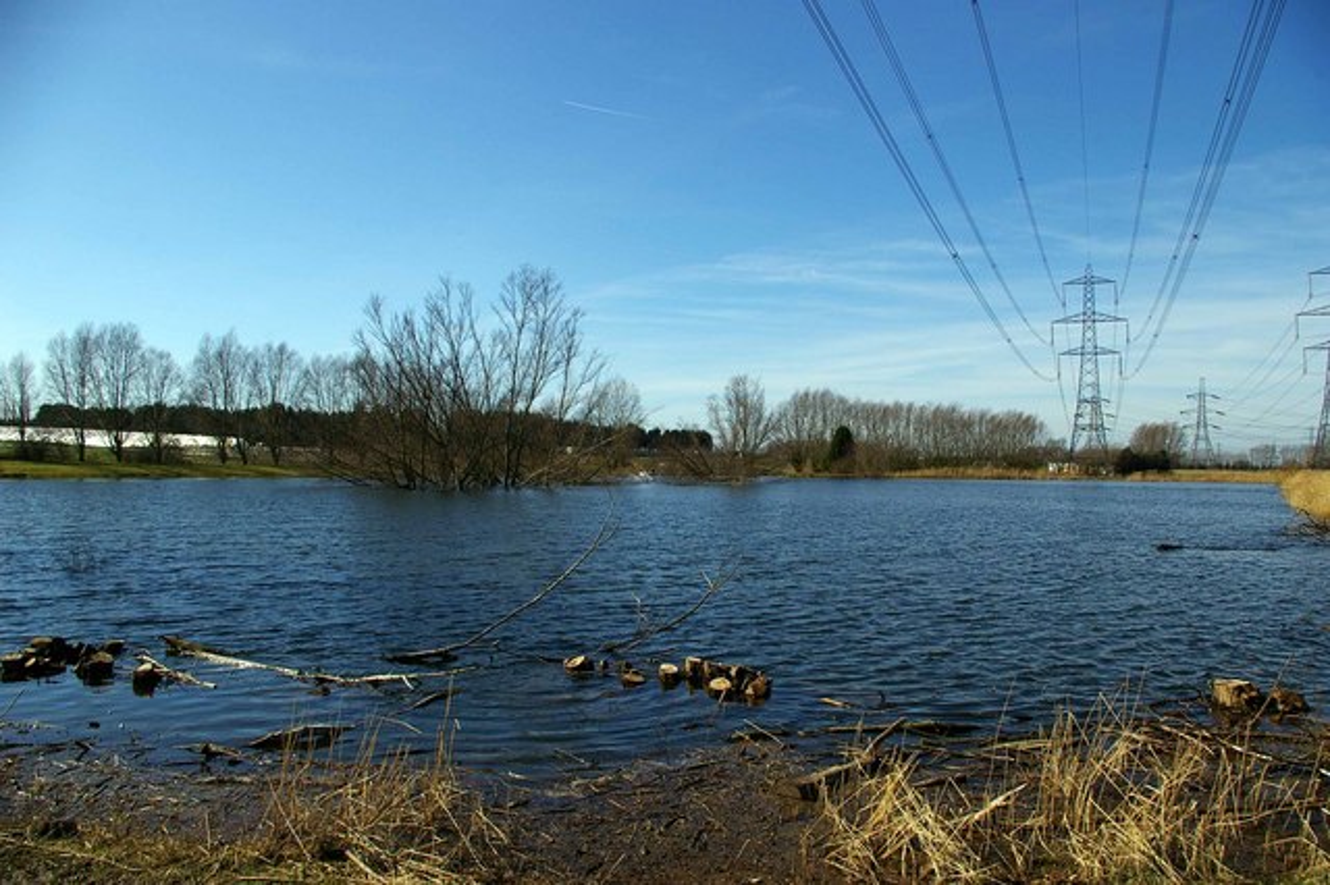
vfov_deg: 47.9
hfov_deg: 67.4
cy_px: 442
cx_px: 665
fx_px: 997
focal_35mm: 27
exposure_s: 1/250
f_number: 11
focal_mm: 18
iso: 200
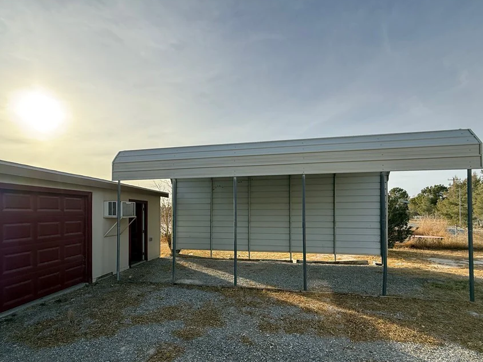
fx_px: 237
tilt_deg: +1.4
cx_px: 224
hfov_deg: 90.9
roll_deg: +1.3
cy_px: 212
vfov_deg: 74.1
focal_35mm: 17
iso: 50
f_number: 2.2
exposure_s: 1/1167
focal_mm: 2.22
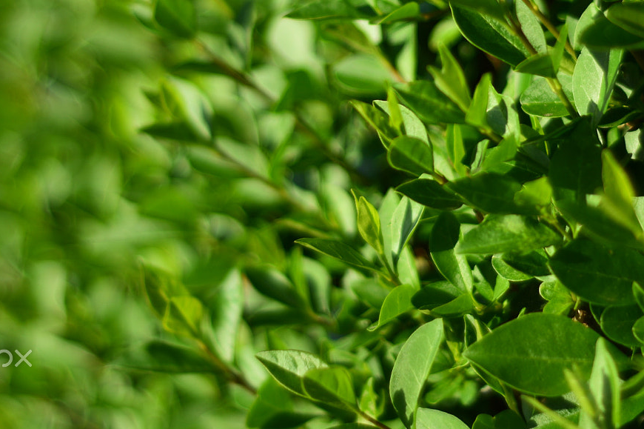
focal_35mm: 138
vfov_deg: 9.9
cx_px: 440
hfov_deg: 14.8
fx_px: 2467
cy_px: 69
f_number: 1.8
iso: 100
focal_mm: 50
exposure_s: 1/1250
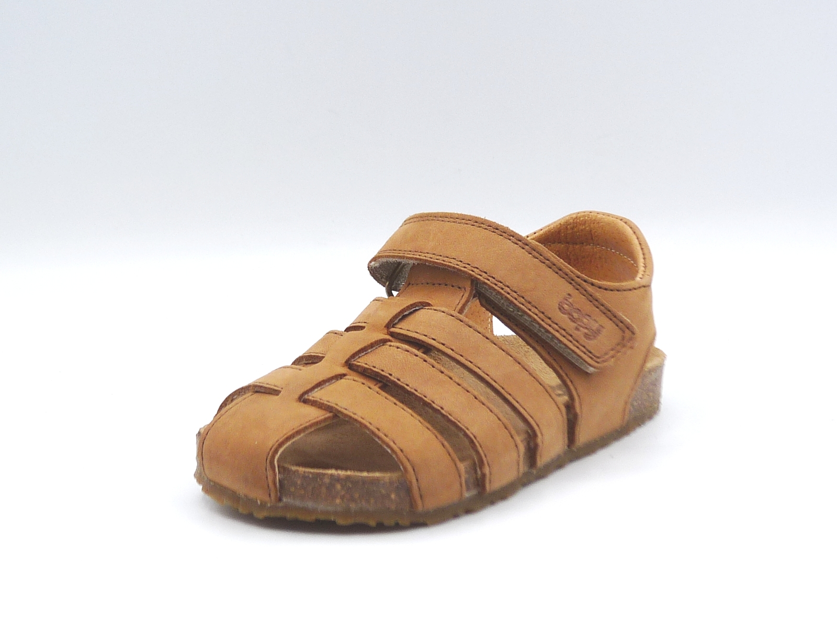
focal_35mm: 60
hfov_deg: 32.2
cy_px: 314
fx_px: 1451
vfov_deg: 24.4
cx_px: 418
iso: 100
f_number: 4
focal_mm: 6.1
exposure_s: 1/200
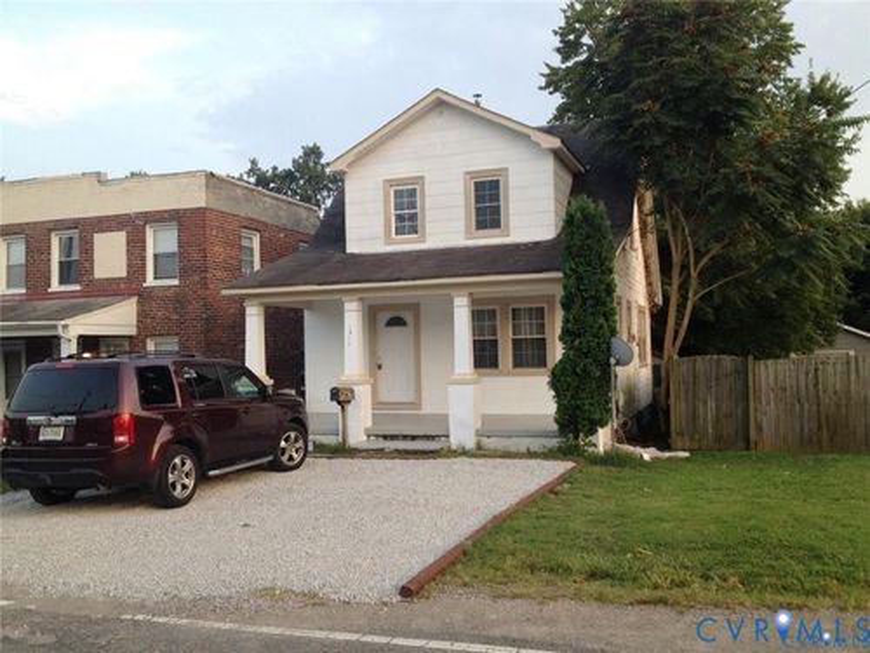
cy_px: 326
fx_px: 880
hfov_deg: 52.6
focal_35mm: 35
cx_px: 435
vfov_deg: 40.7
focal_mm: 4.28
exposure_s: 1/120
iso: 100
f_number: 2.4
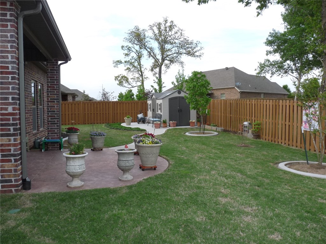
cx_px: 163
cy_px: 122
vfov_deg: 51.4
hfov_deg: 65.3
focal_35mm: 27
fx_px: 254
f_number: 4
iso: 125
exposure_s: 1/160
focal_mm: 4.8
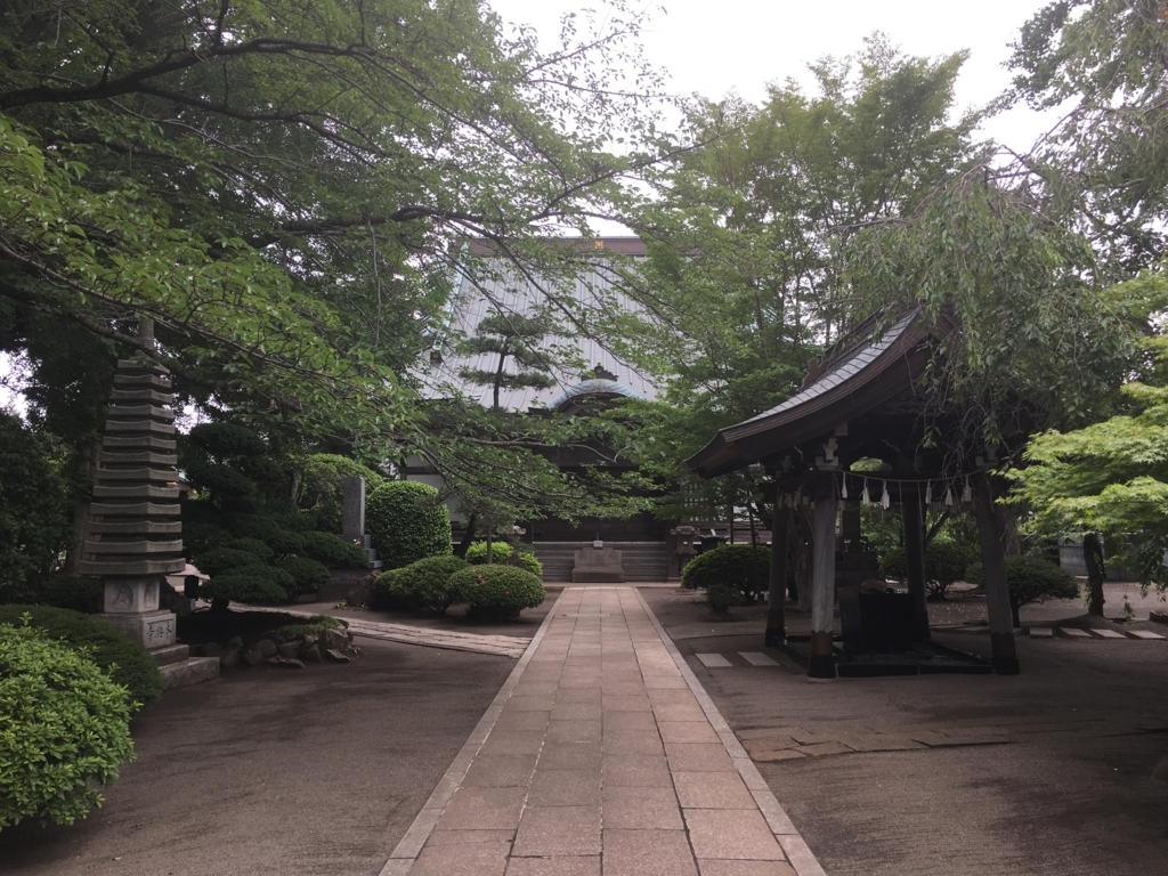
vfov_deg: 48.2
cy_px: 438
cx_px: 584
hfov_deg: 61.7
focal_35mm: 29
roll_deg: +0.0
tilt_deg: +4.6
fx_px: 979
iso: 25
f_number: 2.2
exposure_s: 1/308
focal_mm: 4.15
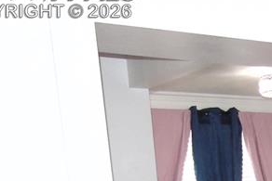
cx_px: 426
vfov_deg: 13.5
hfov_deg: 19.2
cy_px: 323
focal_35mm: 91
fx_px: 688
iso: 200
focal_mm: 4.4
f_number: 3.4
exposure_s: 1/30
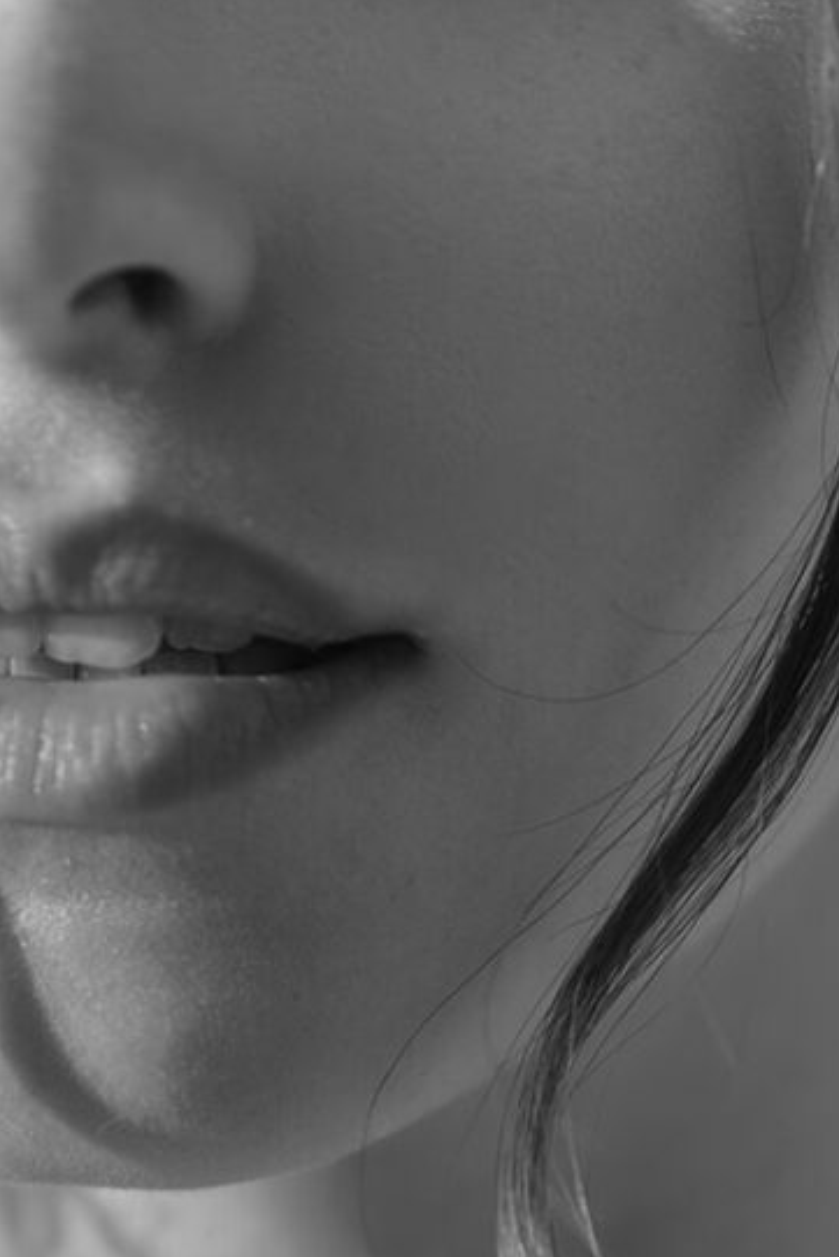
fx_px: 6777
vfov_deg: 10.5
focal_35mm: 194
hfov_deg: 7.1
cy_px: 1276
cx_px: 228
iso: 100
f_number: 2.8
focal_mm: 70
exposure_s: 1/2500
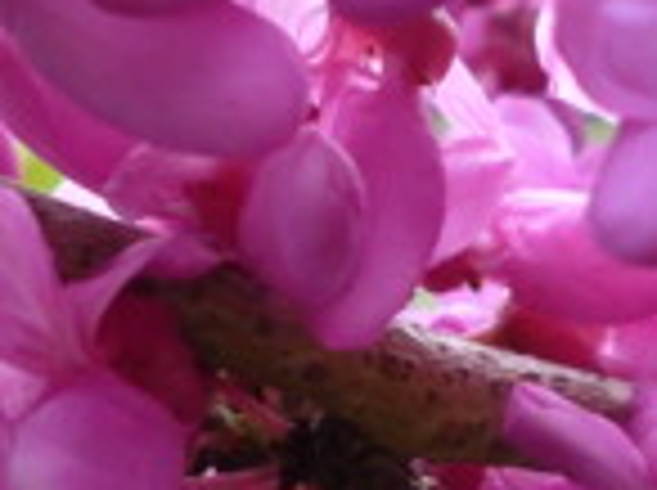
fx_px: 2596
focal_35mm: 137
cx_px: 792
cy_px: 333
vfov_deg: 10.8
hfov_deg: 14.0
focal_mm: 4.4
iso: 80
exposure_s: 1/125
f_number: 2.8
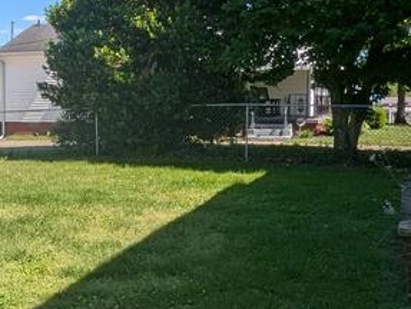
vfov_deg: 25.7
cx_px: 23
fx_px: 678
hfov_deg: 31.7
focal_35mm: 57
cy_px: 147
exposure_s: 1/1479
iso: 57
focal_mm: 2.35
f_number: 2.2
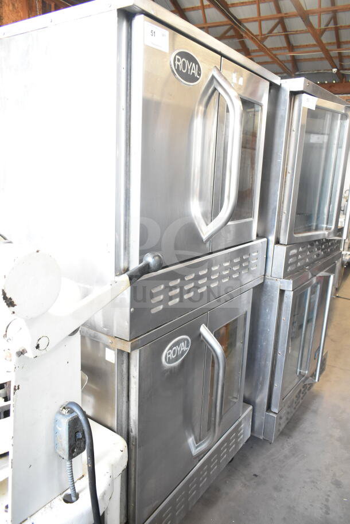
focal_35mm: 27
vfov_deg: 67.4
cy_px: 262
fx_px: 393
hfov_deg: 48.0
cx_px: 175
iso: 1600
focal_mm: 18
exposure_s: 1/80
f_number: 4.5
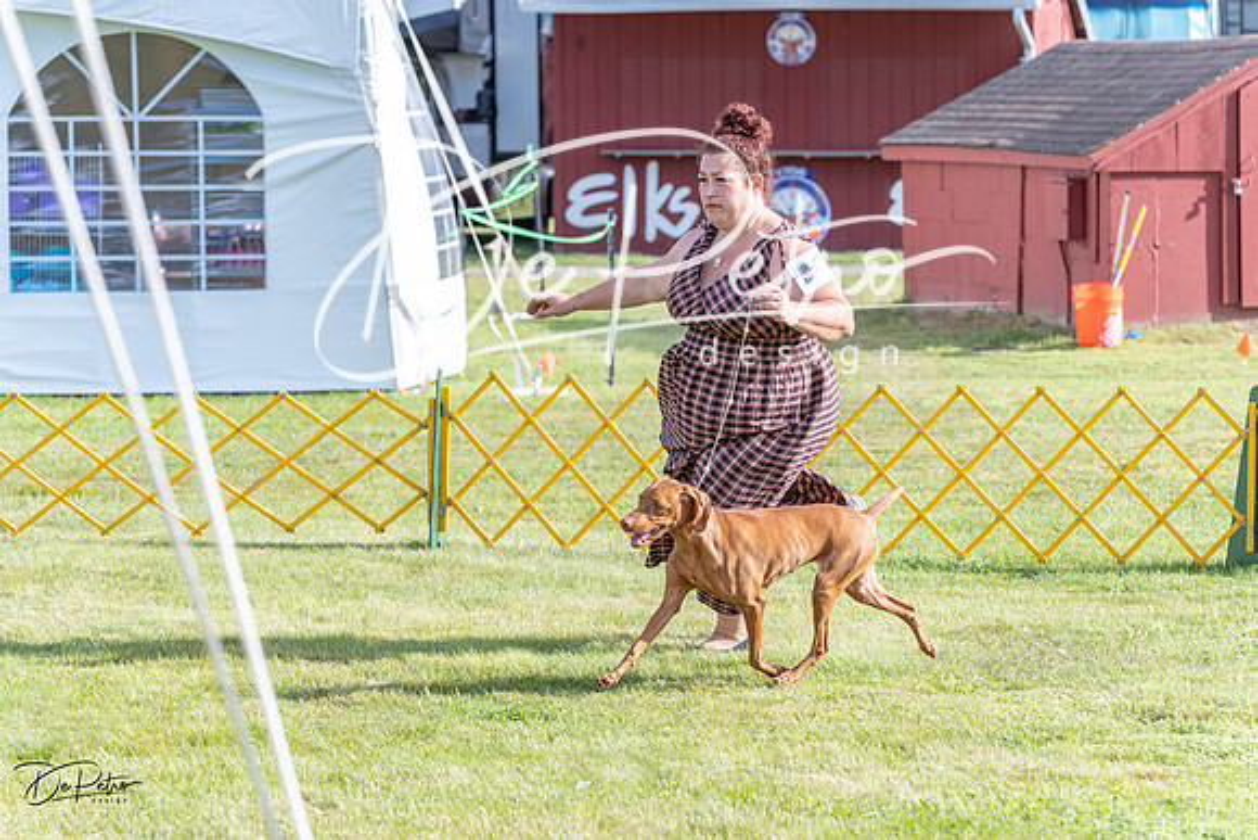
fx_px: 4753
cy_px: 420
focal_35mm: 136
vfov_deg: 10.1
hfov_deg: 15.1
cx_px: 629
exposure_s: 1/1250
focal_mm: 136
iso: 500
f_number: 5.6
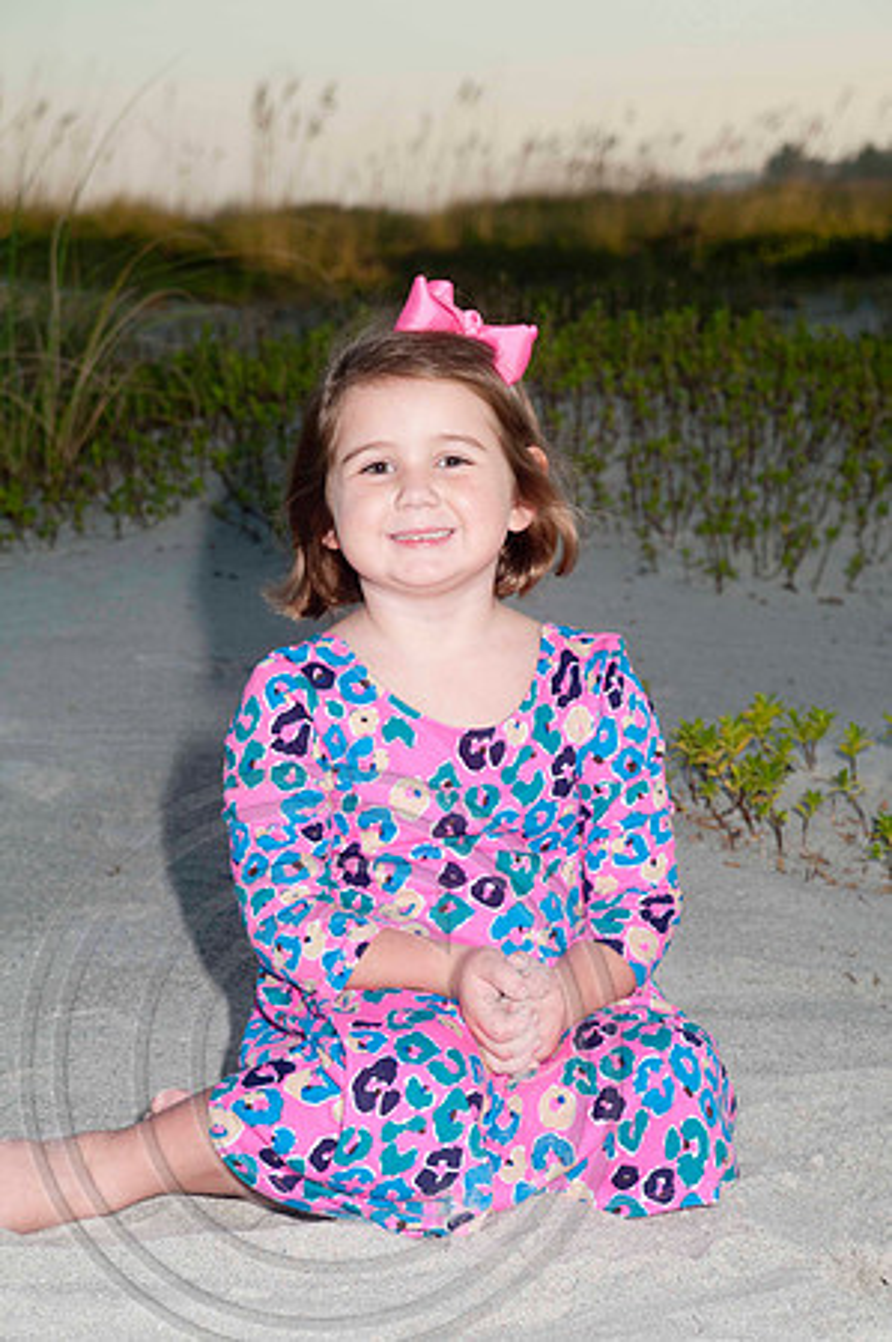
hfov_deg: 11.4
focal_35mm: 120
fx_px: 4470
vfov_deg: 17.1
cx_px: 446
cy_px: 671
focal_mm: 80
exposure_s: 1/160
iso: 100
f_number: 8
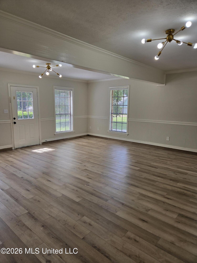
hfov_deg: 58.9
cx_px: 98
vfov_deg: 73.9
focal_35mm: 23
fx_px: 175
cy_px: 132
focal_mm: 5.4
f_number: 1.8
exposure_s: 1/178
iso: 25
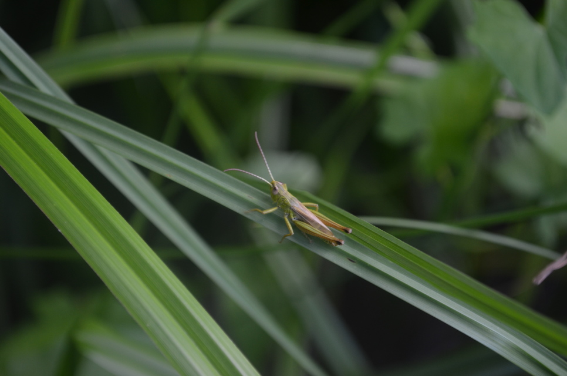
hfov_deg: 24.7
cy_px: 188
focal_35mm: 82
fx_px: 1297
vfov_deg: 16.5
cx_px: 284
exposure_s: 1/60
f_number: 6.3
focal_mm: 55
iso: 400
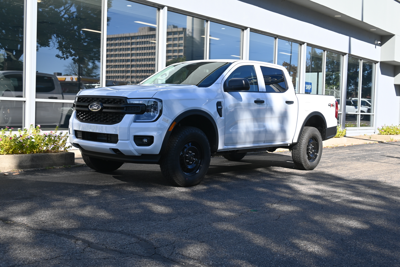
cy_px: 134
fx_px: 508
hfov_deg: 43.0
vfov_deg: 29.4
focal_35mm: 46
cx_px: 200
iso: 100
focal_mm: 30.5
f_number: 6.3
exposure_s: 1/320
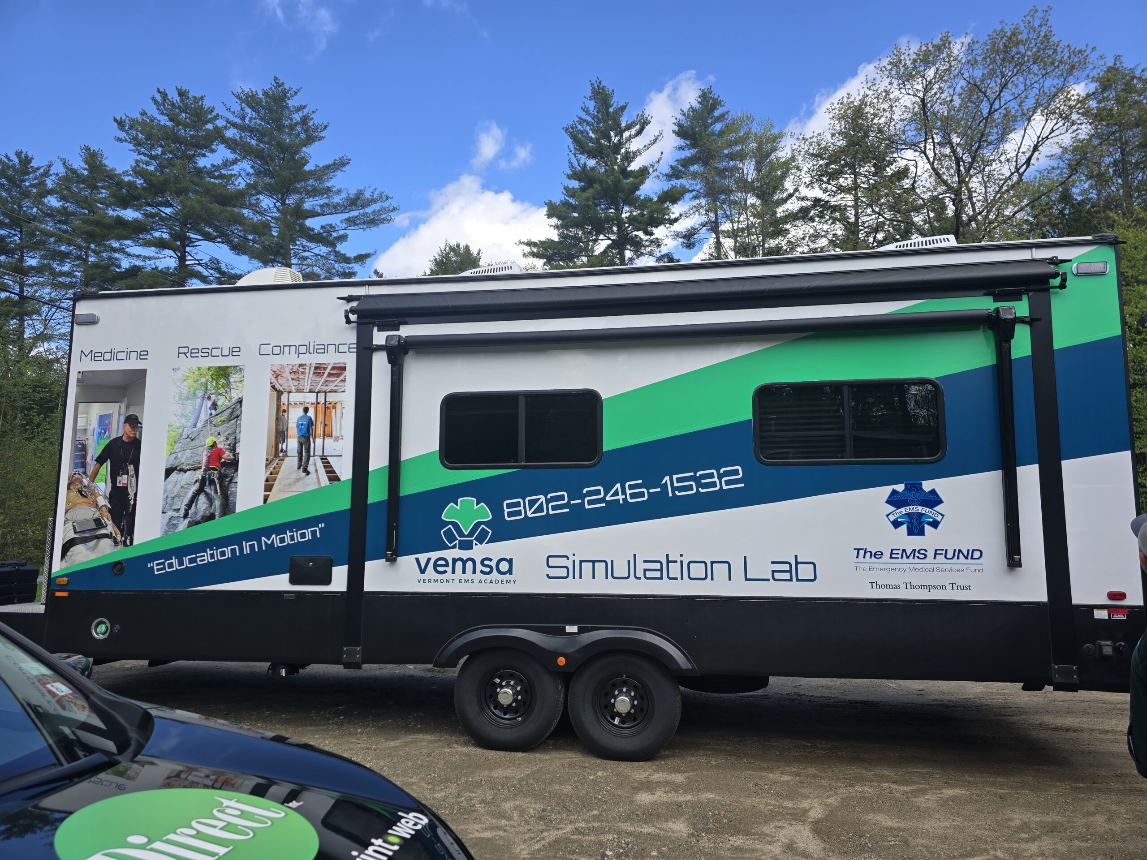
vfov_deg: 58.9
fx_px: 762
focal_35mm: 23
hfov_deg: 73.9
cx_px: 574
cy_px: 430
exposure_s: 1/423
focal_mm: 6.3
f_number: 1.7
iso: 12
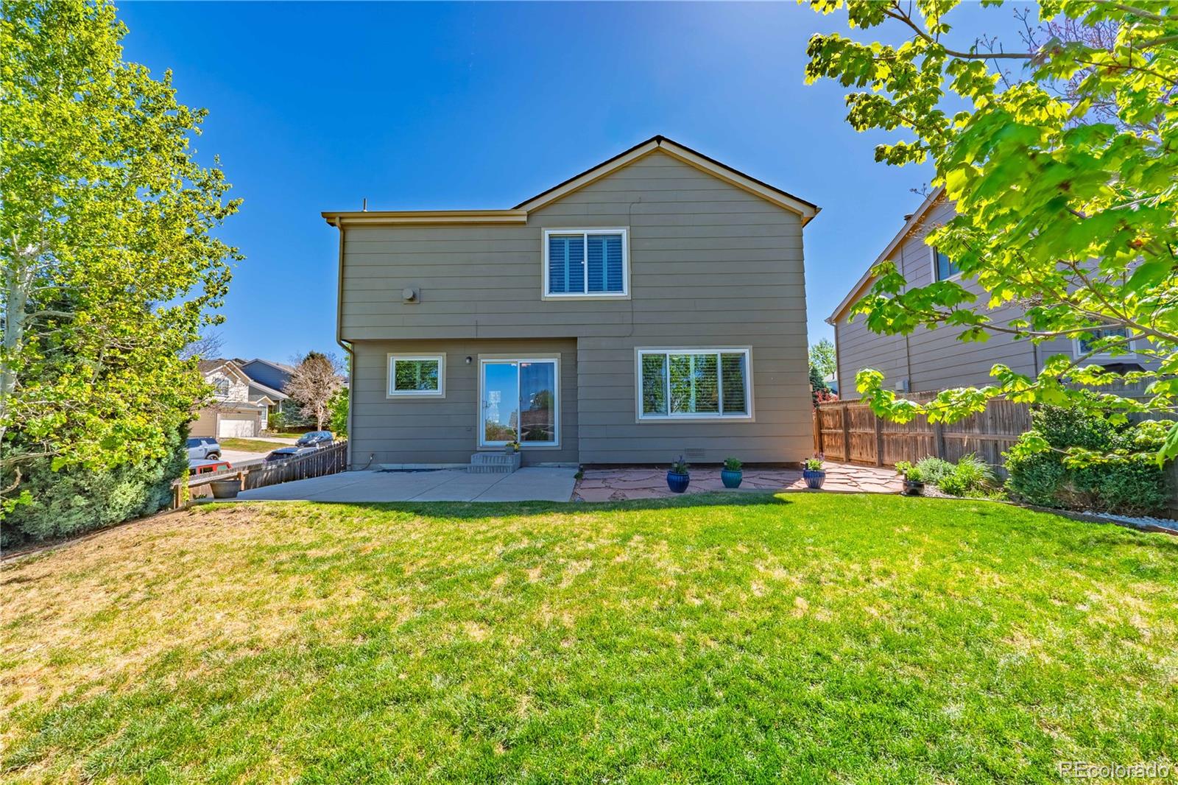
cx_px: 589
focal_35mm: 15
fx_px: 491
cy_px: 392
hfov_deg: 100.4
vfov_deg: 77.3
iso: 100
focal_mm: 10
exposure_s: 1/1600
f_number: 10
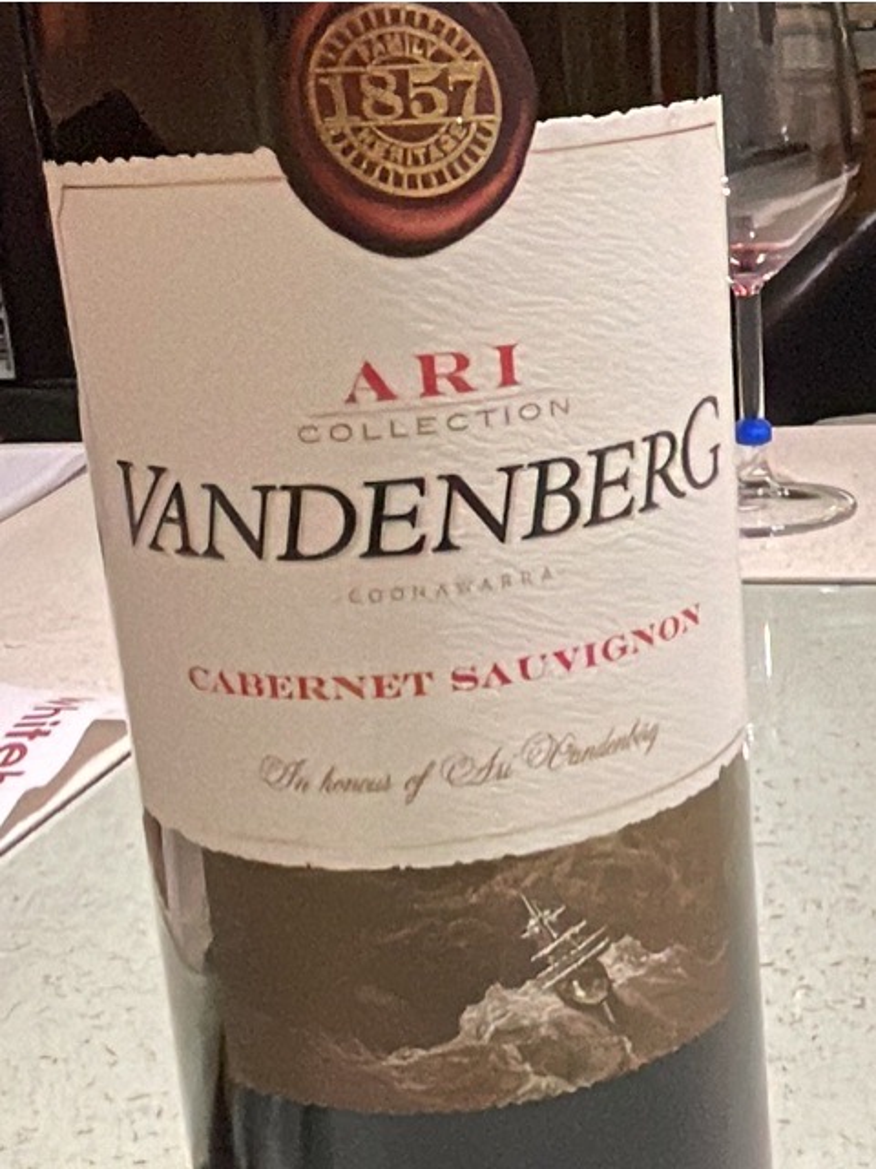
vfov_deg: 60.0
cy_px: 584
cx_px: 438
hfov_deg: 46.8
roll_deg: +5.7
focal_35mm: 30
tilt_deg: -15.2
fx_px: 1012
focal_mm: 1.54
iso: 500
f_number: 2.4
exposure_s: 1/100
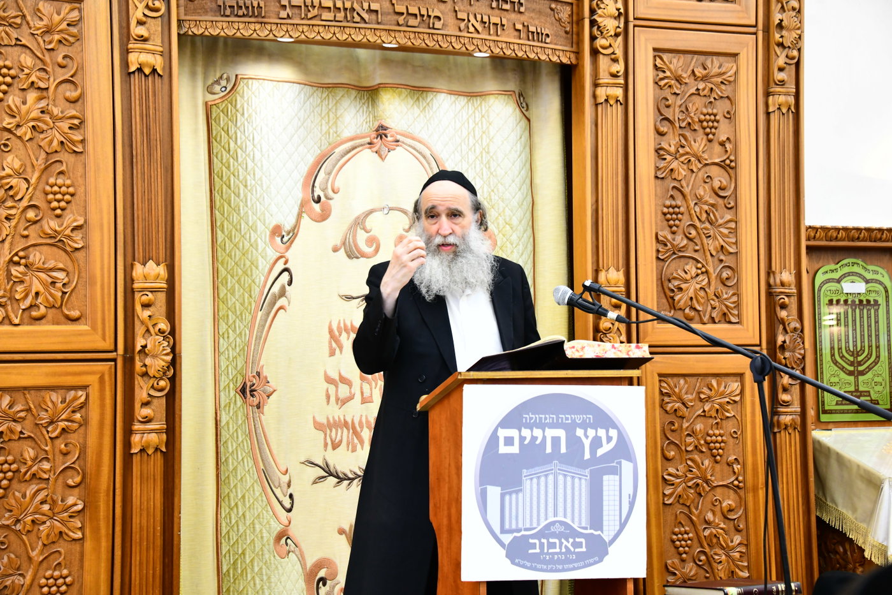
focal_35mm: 58
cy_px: 298
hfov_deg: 34.5
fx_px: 1437
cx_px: 446
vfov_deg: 23.4
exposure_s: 1/125
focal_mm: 58
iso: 2000
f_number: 5.6
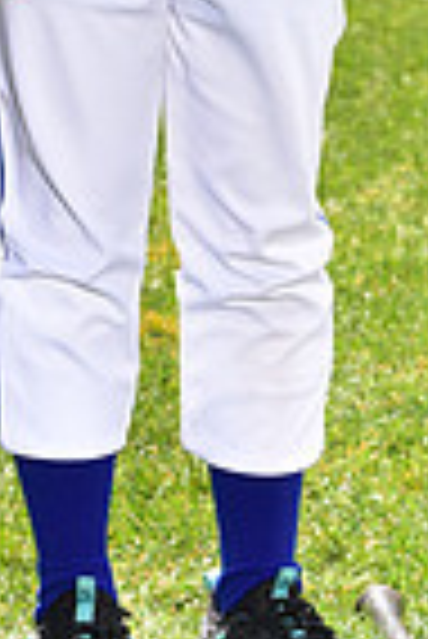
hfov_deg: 4.8
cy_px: -450
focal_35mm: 285
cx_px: -106
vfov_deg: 7.1
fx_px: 5070
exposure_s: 1/200
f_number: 5.6
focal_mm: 70
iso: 80
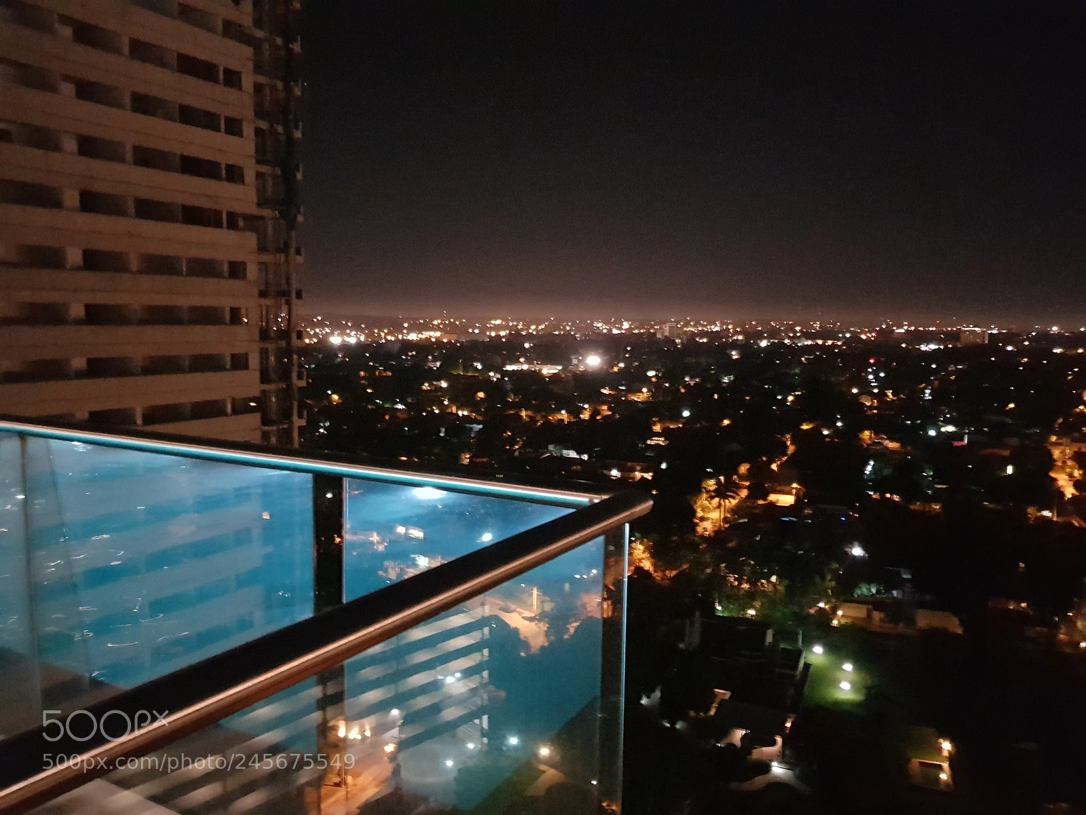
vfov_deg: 53.1
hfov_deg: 67.3
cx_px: 543
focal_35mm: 26
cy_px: 408
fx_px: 816
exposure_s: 1/9
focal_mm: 4.2
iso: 1250
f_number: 1.7
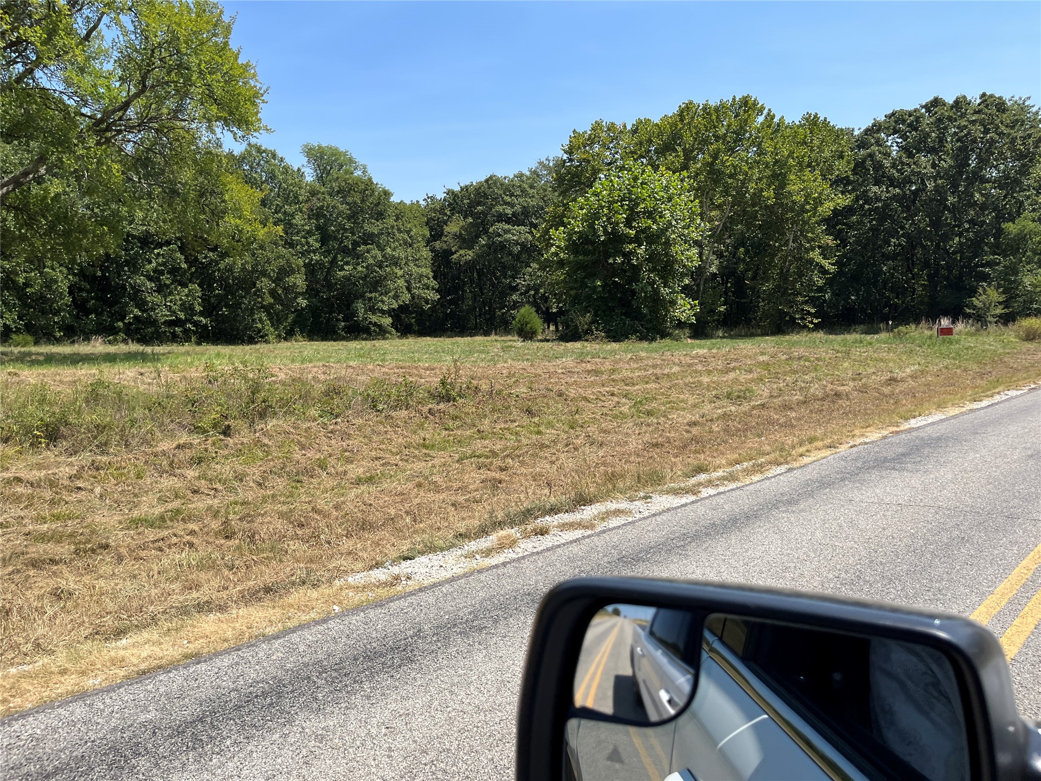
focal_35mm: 26
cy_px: 390
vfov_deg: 53.1
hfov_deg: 67.3
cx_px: 520
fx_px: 782
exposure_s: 1/2825
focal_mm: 5.1
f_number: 1.6
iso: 50
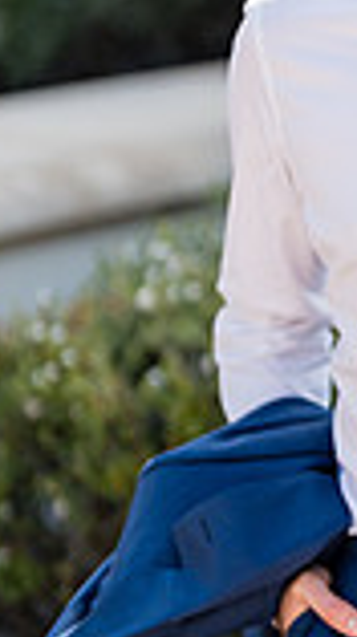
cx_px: 483
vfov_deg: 14.3
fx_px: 2531
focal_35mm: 150
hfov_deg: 8.0
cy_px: 227
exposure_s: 1/2000
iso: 125
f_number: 1.6
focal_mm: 50
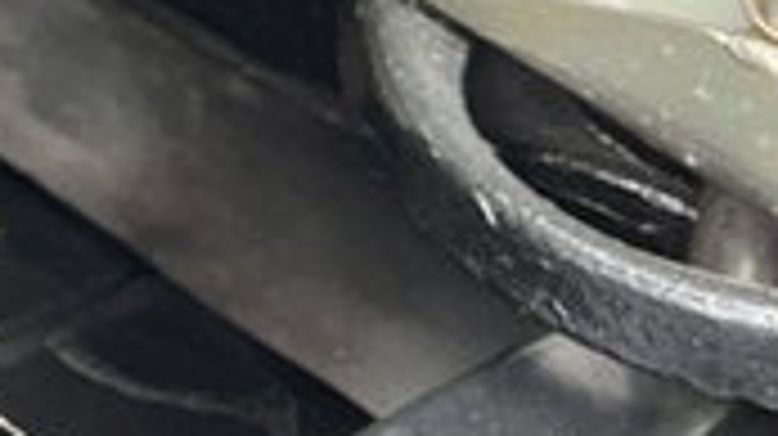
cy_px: -517
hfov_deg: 11.3
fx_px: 3463
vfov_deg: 6.9
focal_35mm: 168
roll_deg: -2.0
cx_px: -890
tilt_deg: -27.4
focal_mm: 5.7
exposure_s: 1/121
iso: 125
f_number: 1.5
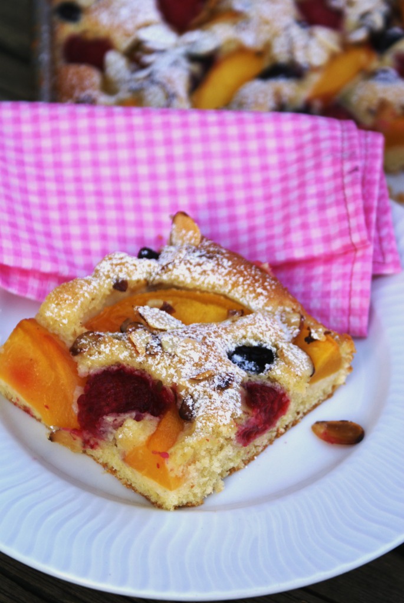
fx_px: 1763
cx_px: 202
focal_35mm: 105
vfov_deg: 19.4
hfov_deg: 13.1
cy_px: 302
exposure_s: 1/160
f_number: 5.6
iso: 100
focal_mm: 70
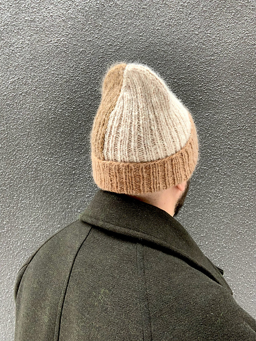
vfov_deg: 56.8
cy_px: 170
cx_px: 128
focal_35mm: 32
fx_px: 316
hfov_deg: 44.2
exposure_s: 1/60
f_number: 2.2
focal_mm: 2.87
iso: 64
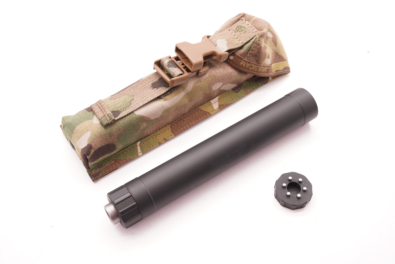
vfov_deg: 29.9
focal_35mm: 45
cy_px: 132
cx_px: 198
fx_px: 494
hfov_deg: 43.6
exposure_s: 1/125
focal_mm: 30
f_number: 5.6
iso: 800
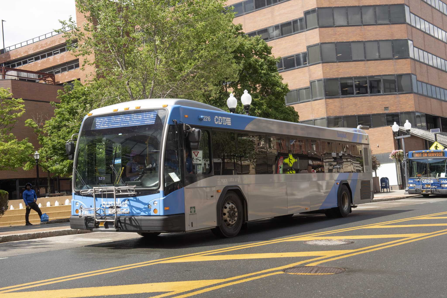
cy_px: 149
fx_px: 596
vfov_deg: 28.1
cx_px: 224
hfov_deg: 41.1
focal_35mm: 48
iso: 500
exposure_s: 1/500
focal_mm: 48
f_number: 8
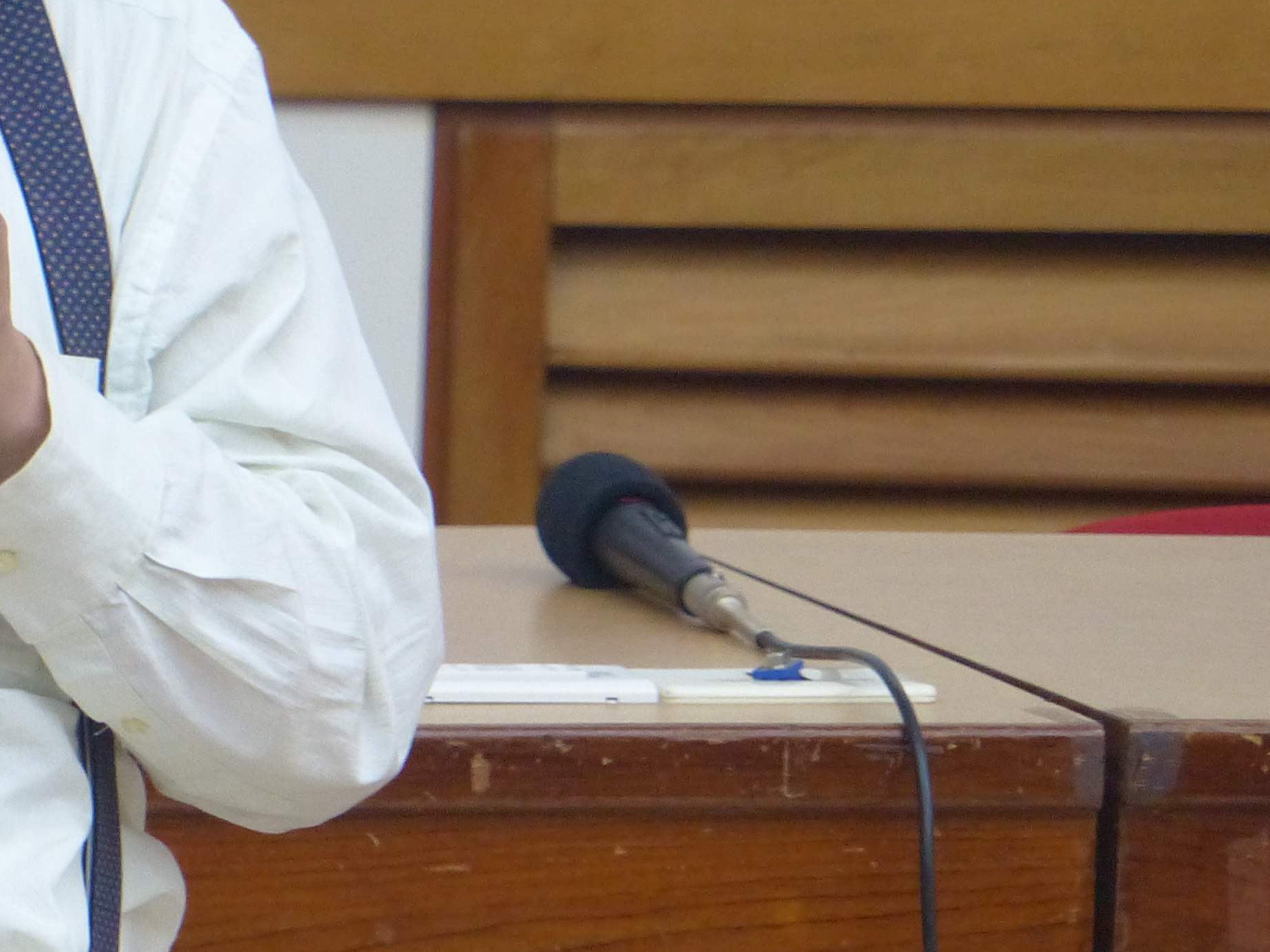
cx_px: 49
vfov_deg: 1.8
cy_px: 90
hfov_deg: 2.4
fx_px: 30741
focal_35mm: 838
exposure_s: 1/60
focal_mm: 69.3
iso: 400
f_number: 2.8
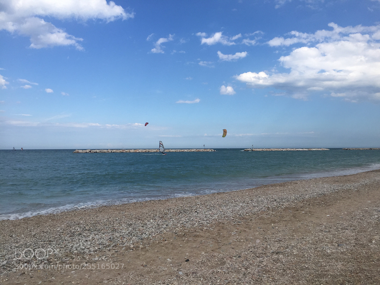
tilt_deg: +2.0
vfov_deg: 48.2
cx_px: 190
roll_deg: -1.2
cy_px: 142
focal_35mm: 29
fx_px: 318
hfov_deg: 61.7
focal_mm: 4.15
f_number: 2.2
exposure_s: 1/2326
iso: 32
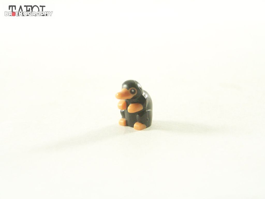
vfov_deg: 15.7
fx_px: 720
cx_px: 132
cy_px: 100
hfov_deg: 20.9
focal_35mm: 94
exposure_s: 1/60
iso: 400
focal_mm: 15.6
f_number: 3.2
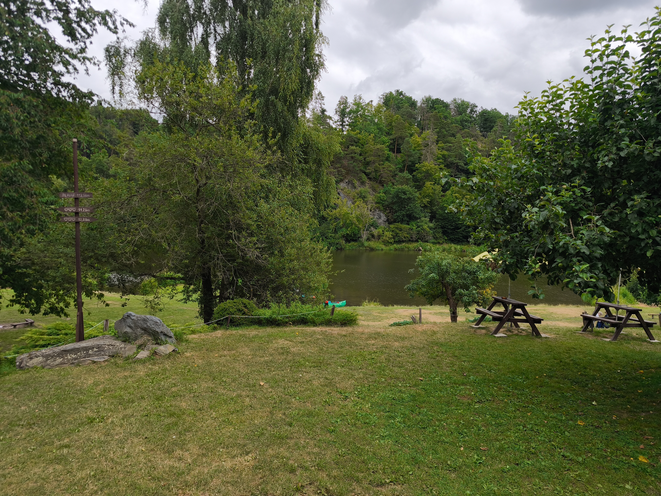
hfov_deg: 73.9
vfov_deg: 58.9
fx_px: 439
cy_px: 248
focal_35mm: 23
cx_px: 330
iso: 80
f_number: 1.6
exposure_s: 1/3830
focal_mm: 6.57
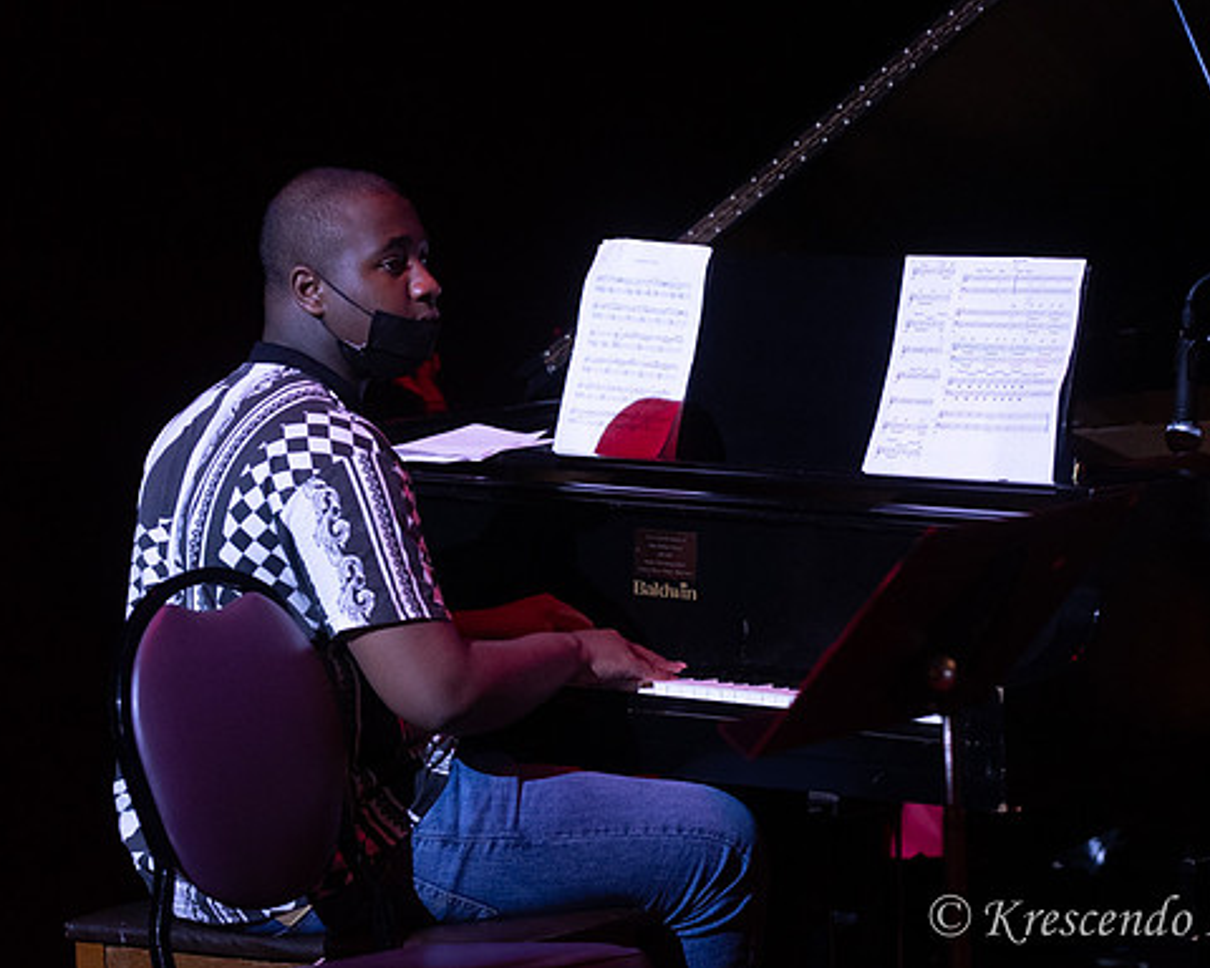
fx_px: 7306
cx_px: 630
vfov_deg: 7.6
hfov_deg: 9.5
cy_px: 485
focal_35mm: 204
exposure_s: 1/200
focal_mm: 120
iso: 1600
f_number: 2.8
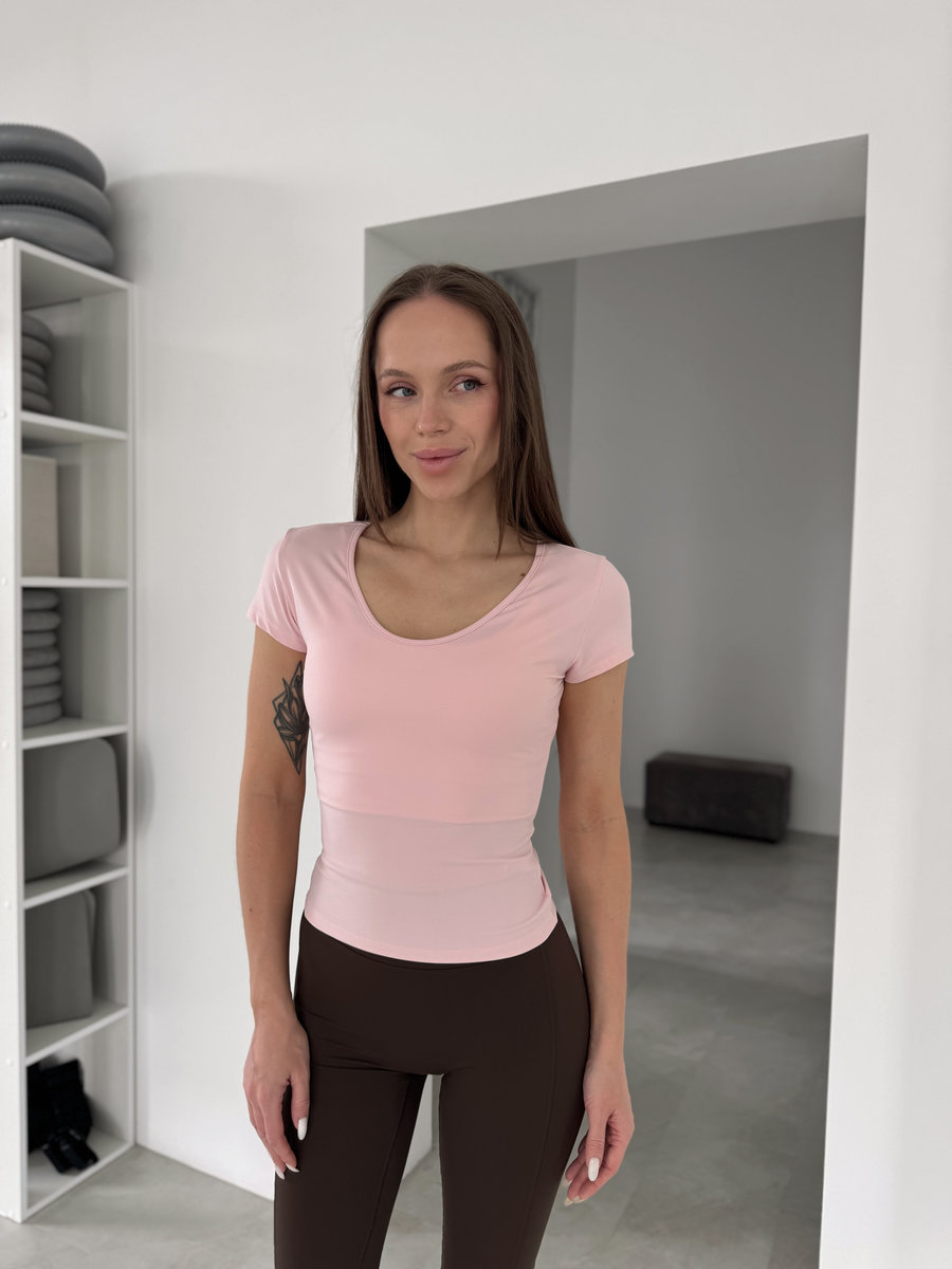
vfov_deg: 71.6
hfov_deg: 56.8
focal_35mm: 24
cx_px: 476
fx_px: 880
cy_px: 634
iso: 80
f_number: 1.78
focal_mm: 6.76
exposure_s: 1/121
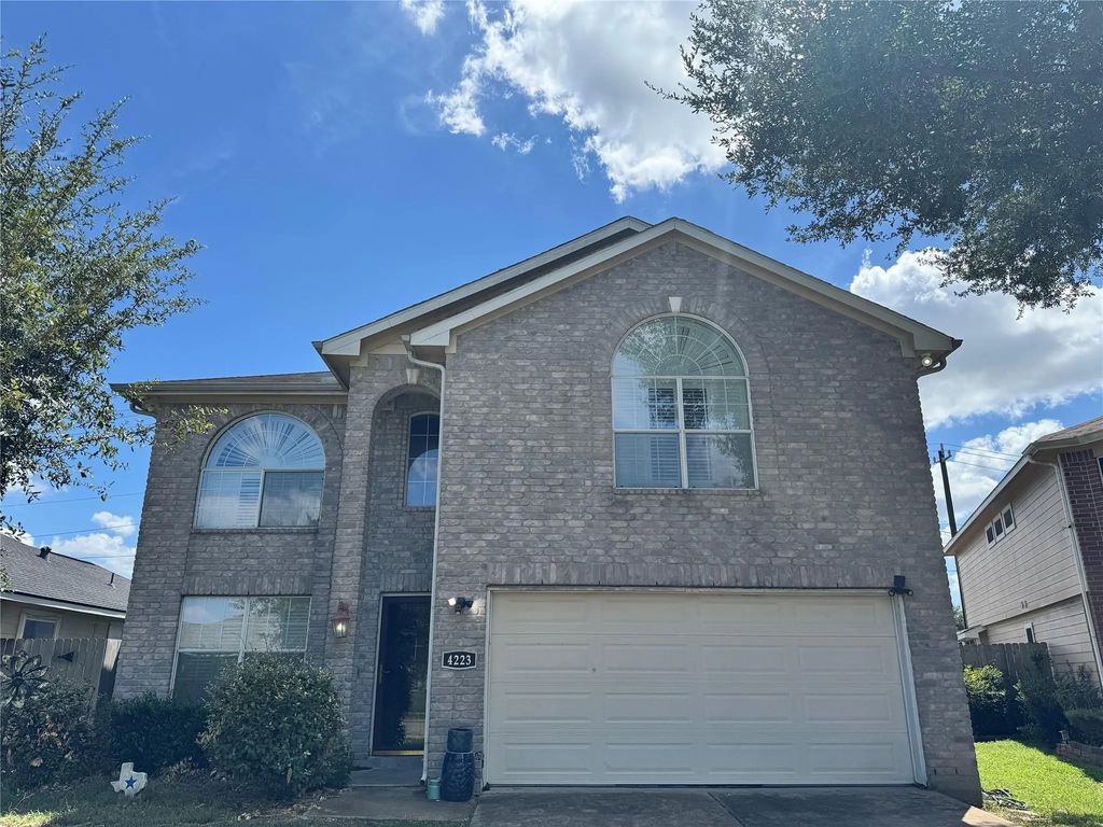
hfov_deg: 71.6
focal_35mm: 24
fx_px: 765
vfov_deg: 56.8
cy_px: 414
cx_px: 552
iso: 80
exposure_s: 1/4950
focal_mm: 6.76
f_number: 1.78
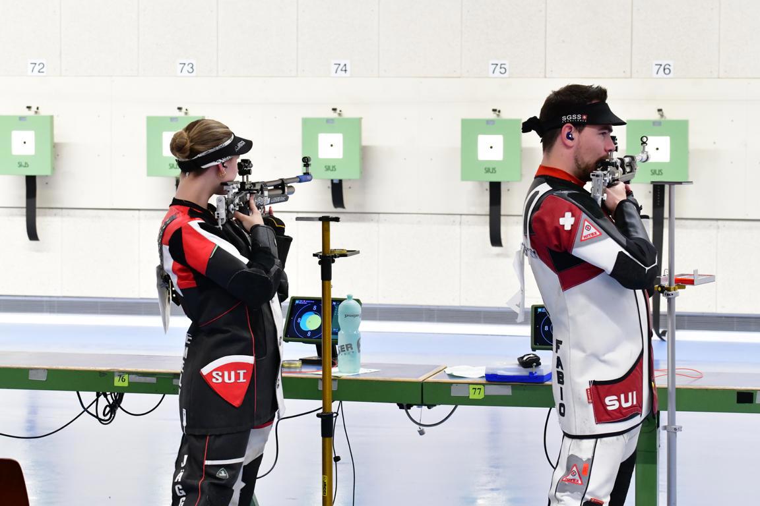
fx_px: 2533
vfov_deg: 11.4
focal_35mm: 120
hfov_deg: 17.1
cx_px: 380
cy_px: 253
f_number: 11
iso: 8000
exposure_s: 1/50
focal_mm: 120
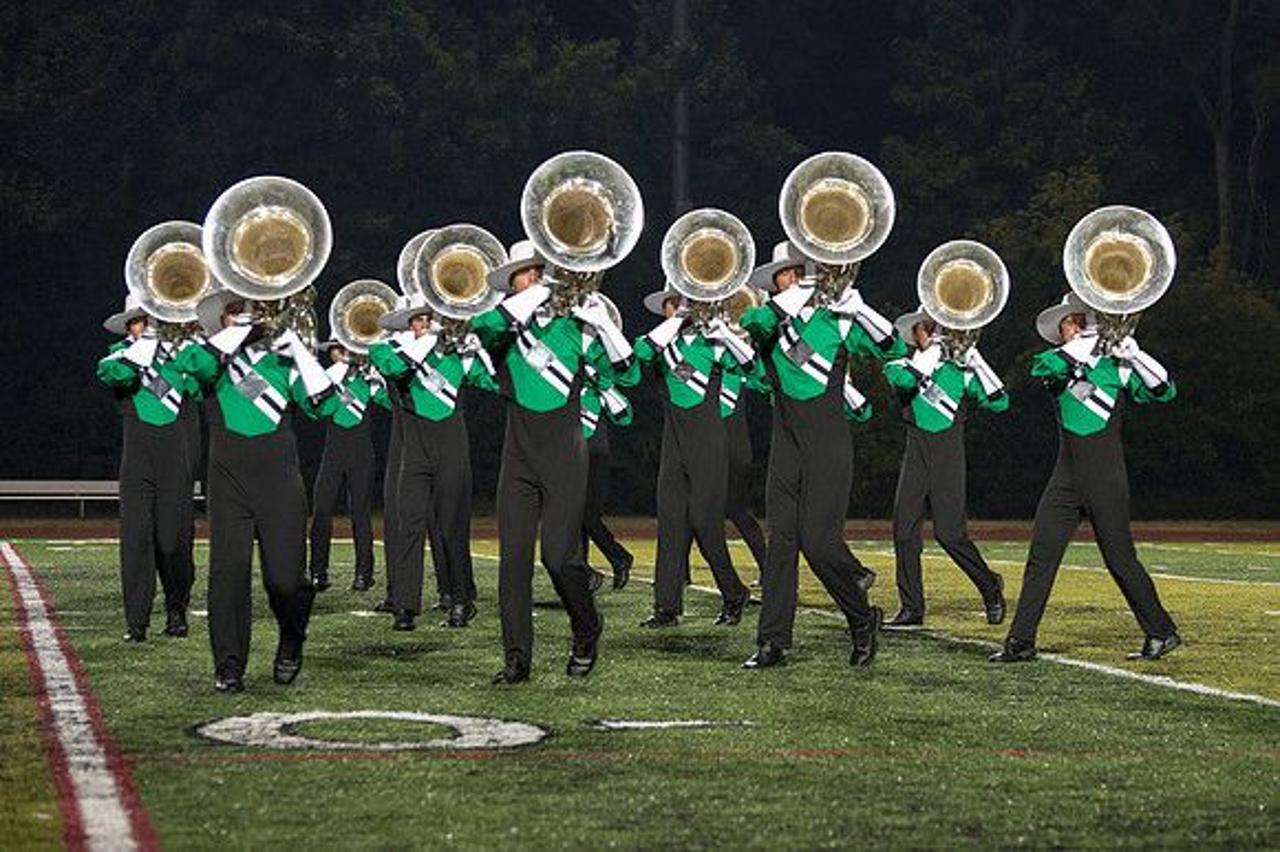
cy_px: 363
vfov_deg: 11.1
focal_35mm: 123
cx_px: 755
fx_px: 4364
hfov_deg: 16.7
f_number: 4.5
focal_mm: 98
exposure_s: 1/200
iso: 5000
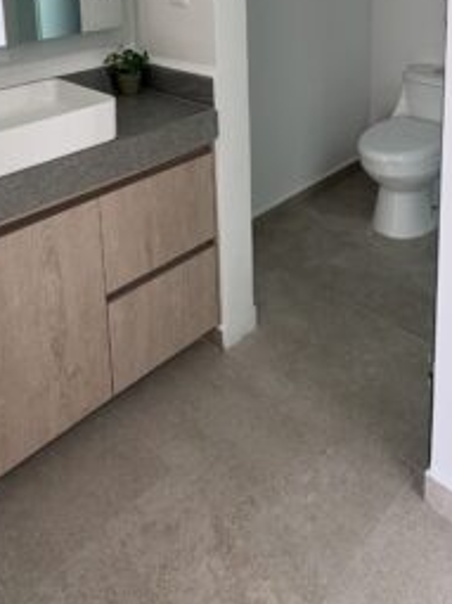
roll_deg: +2.7
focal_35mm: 33
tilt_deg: -9.5
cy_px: 31
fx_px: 575
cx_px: 196
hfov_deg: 42.8
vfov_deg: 47.9
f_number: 2.2
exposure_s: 1/99
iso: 160
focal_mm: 2.22
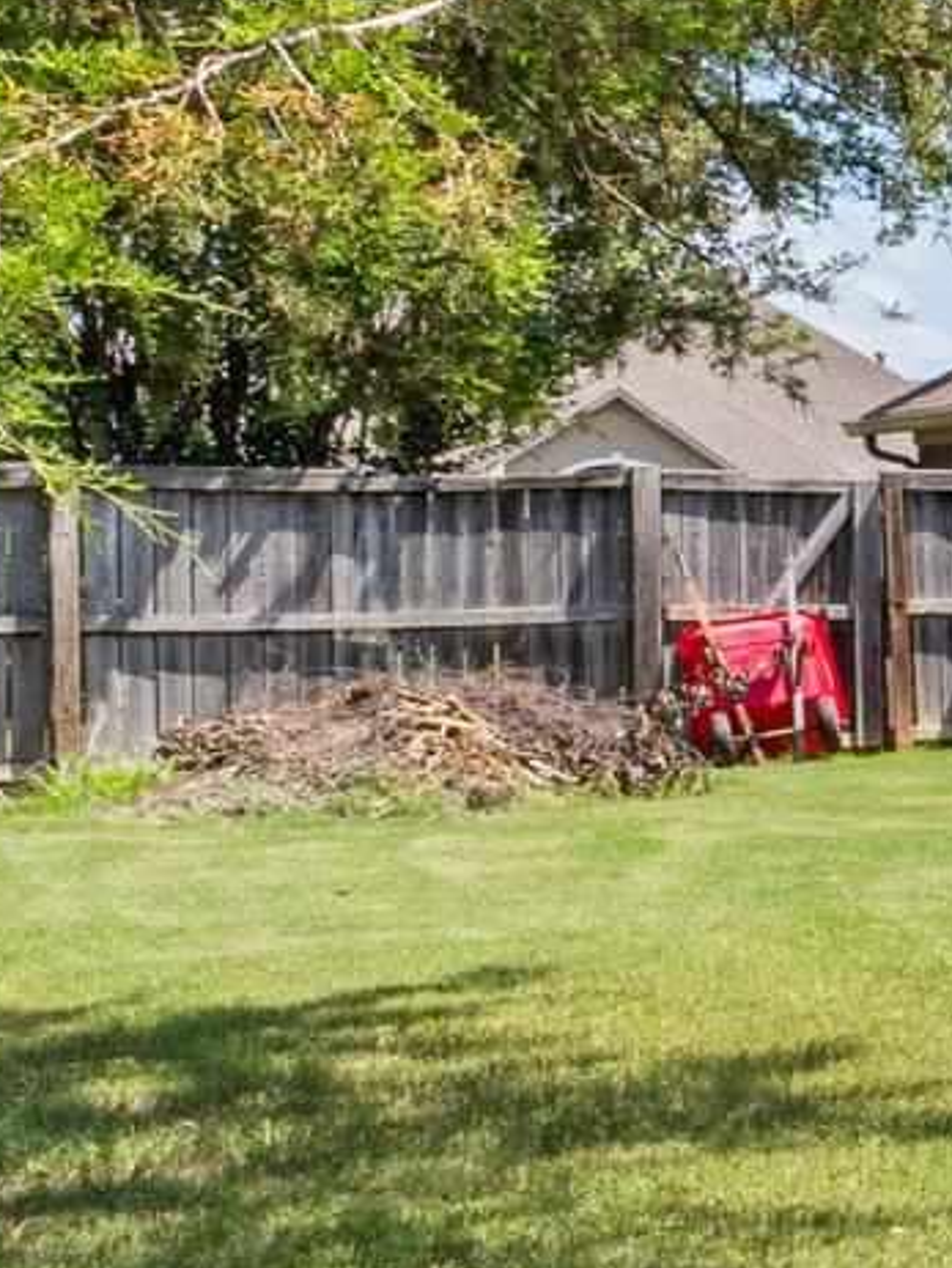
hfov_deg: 10.5
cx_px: 3081
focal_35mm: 78
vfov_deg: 25.0
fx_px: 2858
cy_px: 493
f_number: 8
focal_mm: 10
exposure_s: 1/250
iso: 250
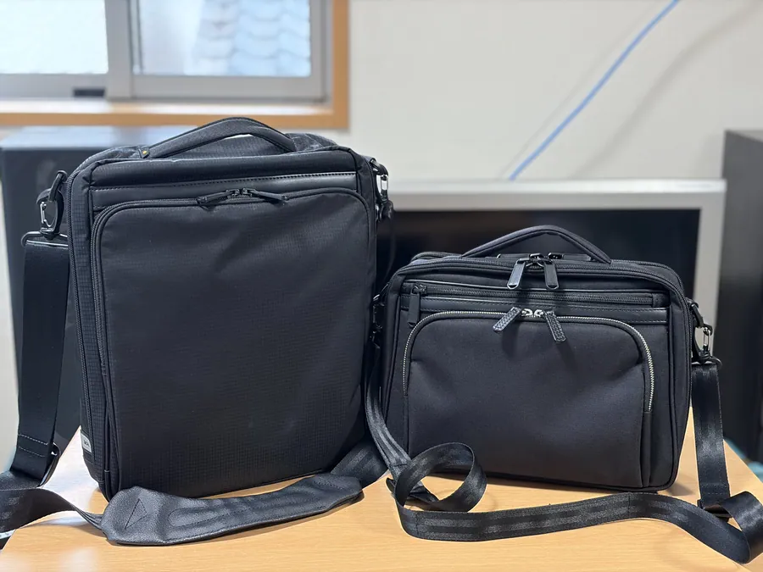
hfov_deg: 36.8
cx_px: 382
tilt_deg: -13.7
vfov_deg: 28.0
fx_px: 1146
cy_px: 286
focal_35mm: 52
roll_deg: +0.6
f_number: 1.6
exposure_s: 1/51
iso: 160
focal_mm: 5.96
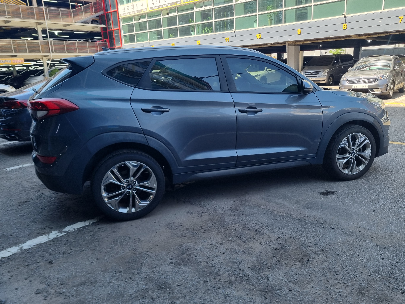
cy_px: 151
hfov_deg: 63.4
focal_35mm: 28
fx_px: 328
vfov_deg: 49.7
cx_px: 209
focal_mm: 5.4
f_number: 1.8
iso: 50
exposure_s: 1/361
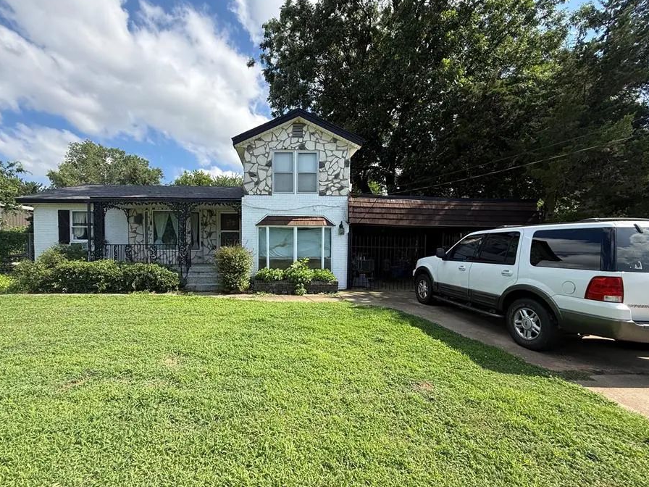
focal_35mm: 16
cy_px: 257
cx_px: 288
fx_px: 300
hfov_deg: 94.1
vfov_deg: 78.0
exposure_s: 1/1017
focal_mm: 2.22
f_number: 2.2
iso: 50
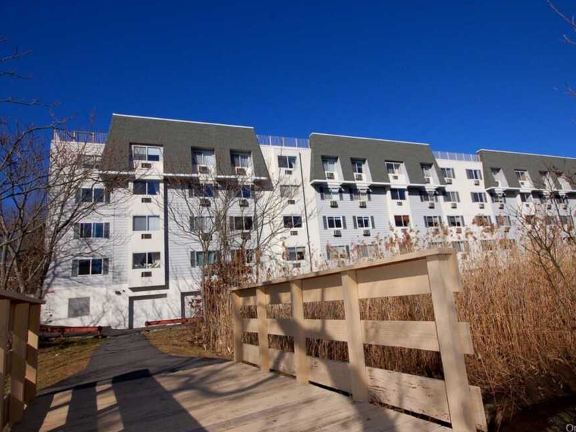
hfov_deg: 91.0
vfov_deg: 74.7
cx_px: 294
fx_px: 283
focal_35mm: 17
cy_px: 211
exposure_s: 1/500
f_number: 11
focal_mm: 10
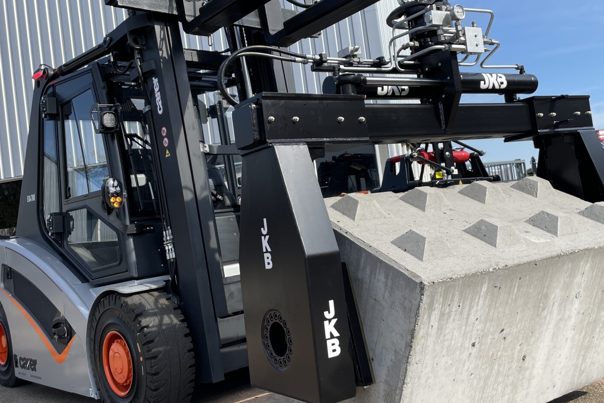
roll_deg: +7.7
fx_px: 621
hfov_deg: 51.9
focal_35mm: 37
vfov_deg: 35.9
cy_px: 197
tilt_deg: +2.8
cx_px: 319
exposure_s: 1/2304
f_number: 1.6
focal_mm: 4.2
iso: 32
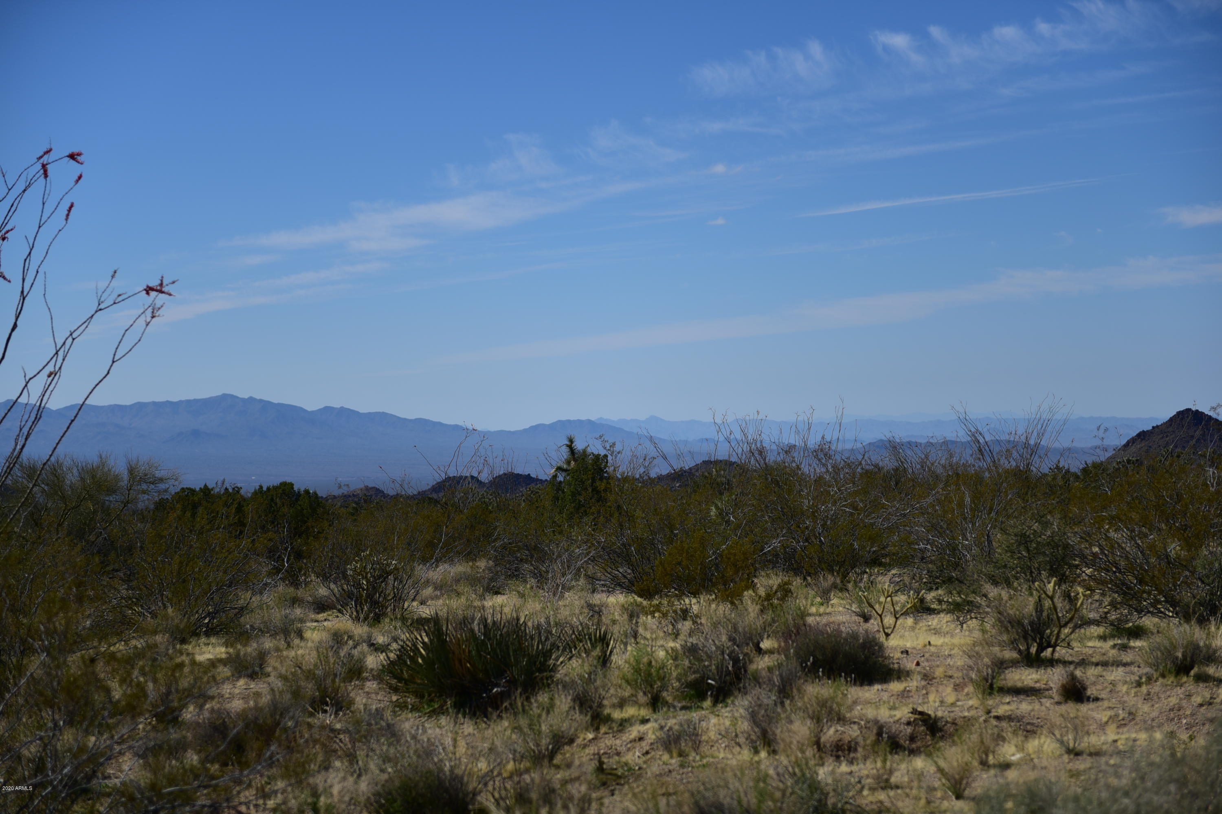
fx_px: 2376
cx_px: 611
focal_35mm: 70
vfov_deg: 19.5
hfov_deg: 28.8
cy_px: 407
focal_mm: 70
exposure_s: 1/4000
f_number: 2.8
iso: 100
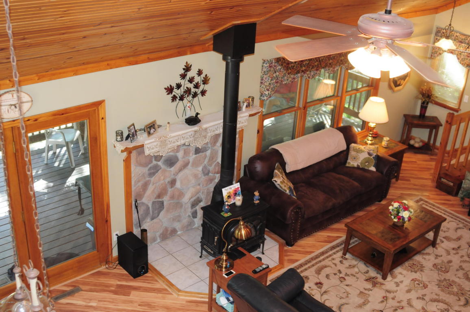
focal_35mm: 42
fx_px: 548
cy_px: 156
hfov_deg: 46.4
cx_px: 235
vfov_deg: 31.8
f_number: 5
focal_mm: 28
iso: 800
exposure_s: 1/60
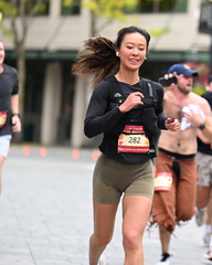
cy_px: 124
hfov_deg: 5.3
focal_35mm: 291
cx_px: 213
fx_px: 2282
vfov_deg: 6.6
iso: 640
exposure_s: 1/1600
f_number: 2.8
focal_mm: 135
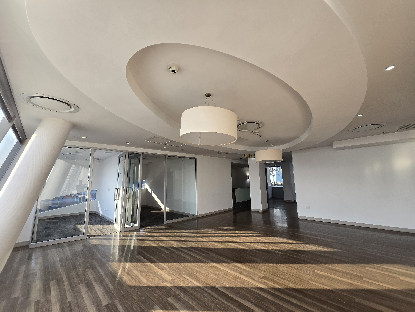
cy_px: 156
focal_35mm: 13
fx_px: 156
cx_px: 208
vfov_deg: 89.9
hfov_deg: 106.2
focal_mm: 1.7
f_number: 2.2
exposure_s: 1/100
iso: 40
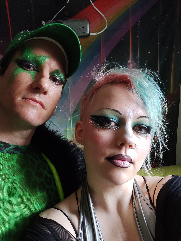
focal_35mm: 24
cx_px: 73
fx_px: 167
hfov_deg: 56.5
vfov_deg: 70.9
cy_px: 144
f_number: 2.45
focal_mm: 3.49
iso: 224
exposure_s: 1/33
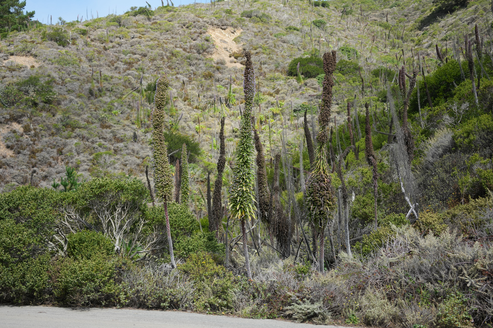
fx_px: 685
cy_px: 164
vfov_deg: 27.0
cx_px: 246
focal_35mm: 50
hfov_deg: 39.6
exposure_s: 1/1250
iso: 400
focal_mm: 50
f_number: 4.5
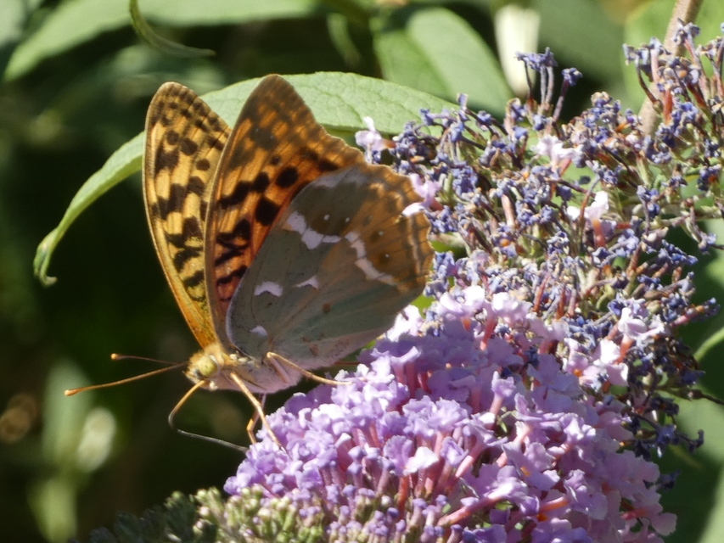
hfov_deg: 3.0
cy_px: 272
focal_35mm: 661
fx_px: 13827
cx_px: 362
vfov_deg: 2.3
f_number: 5.6
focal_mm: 118.5
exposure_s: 1/100
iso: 100
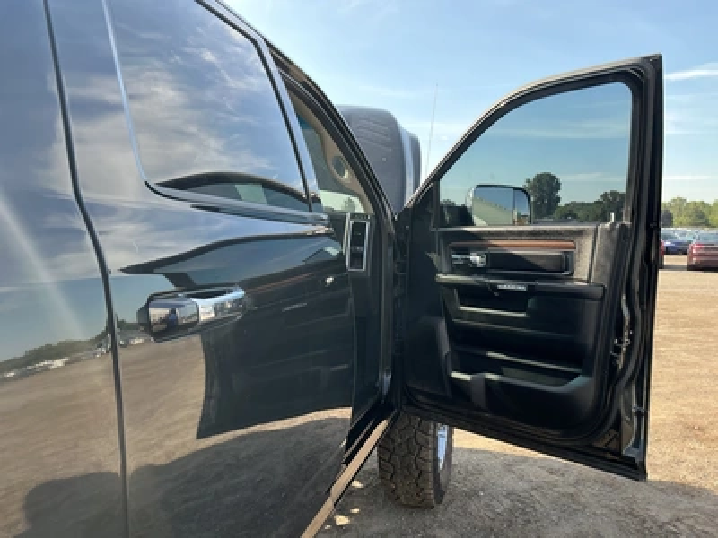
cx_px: 359
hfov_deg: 63.4
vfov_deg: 49.7
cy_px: 269
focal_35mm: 28
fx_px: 581
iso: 25
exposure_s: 1/276
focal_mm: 3
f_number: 1.8
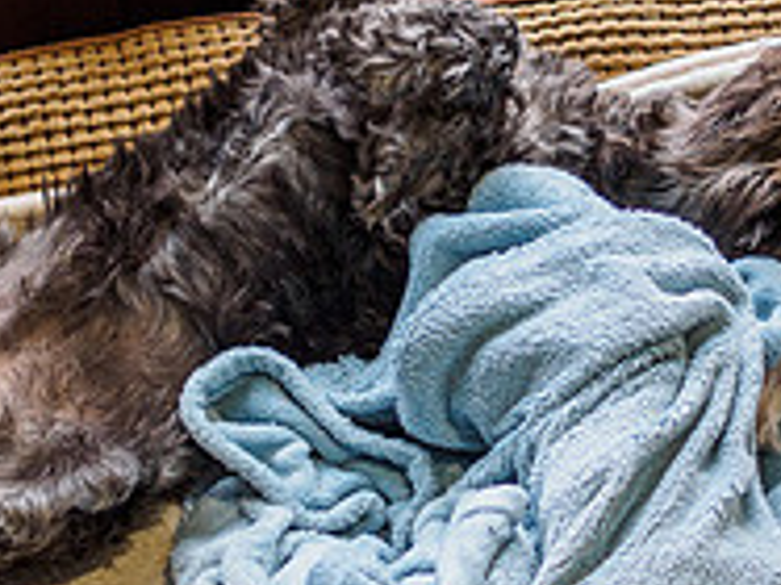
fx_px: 3698
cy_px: 296
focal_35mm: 164
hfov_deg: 12.1
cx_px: 456
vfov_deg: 9.0
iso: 200
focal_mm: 25
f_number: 1.8
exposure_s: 1/30
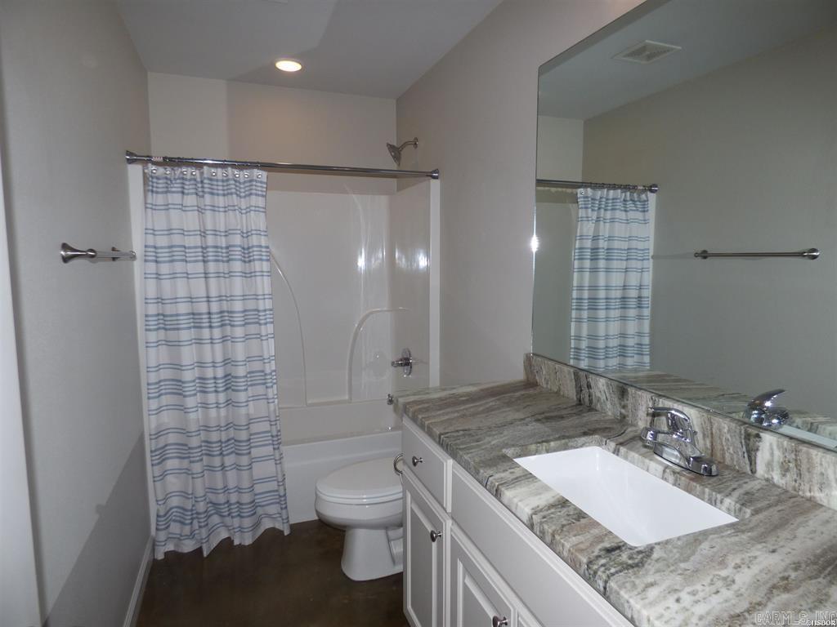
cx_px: 418
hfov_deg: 81.7
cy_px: 314
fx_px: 484
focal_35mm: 20
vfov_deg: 66.0
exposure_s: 1/50
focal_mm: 3.58
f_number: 2.8
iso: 100
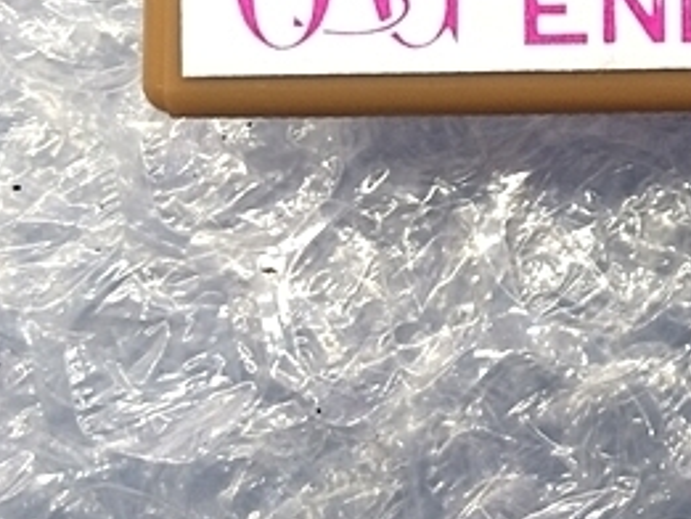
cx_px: 778
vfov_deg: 19.9
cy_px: -37
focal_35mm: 71
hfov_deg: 25.2
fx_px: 1418
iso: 80
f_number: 2.2
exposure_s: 1/30
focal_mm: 4.15
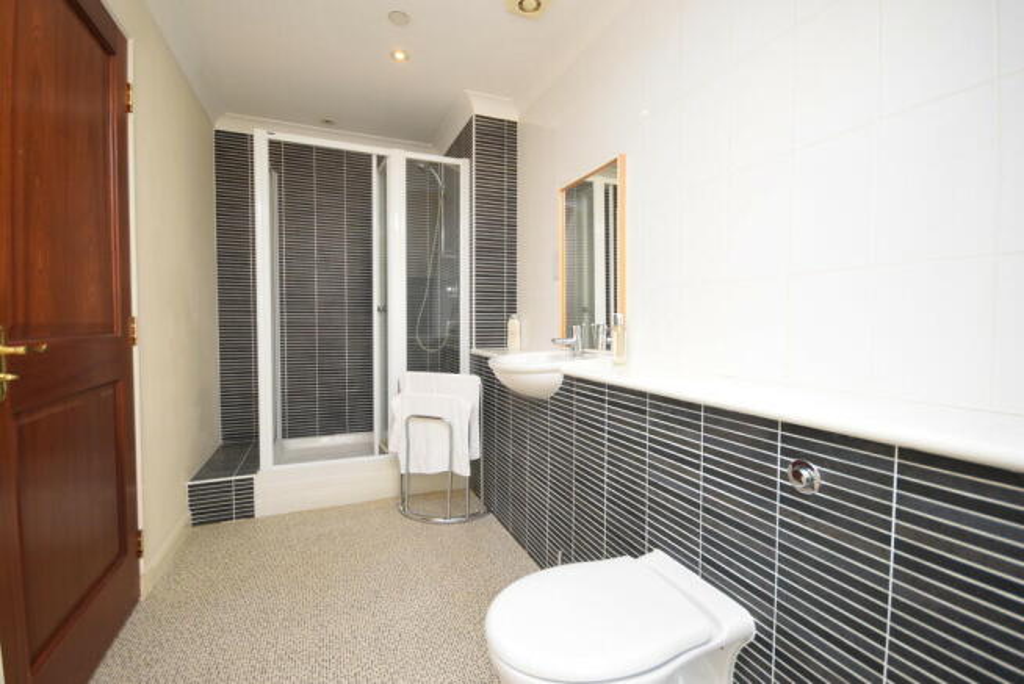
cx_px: 512
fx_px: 427
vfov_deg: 77.4
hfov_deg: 100.4
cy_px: 342
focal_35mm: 15
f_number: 4.5
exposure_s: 1/80
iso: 800
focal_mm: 10
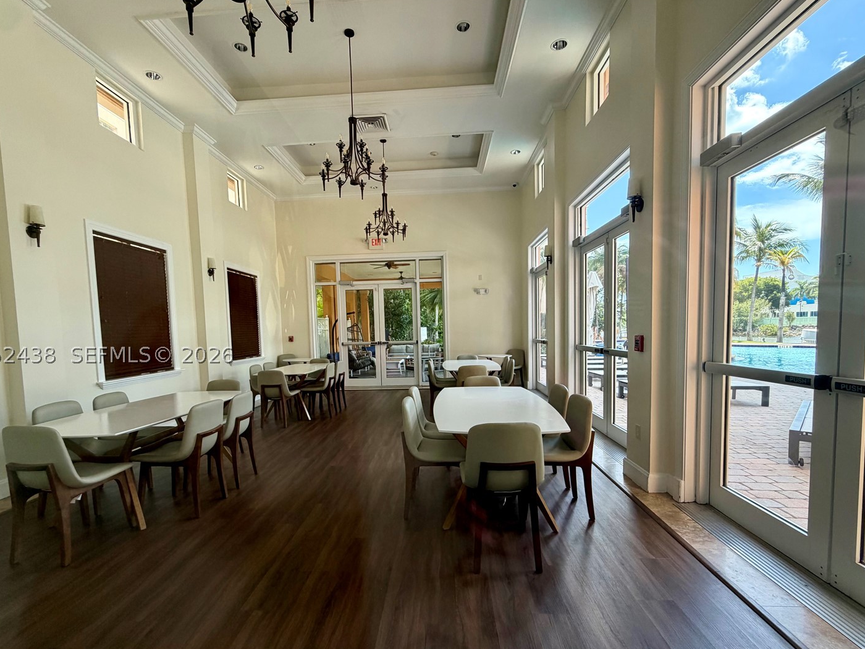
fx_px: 400
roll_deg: +2.2
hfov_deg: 94.5
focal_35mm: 16
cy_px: 355
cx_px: 423
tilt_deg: -3.8
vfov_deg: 77.9
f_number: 2.2
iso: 125
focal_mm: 2.22
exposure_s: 1/121
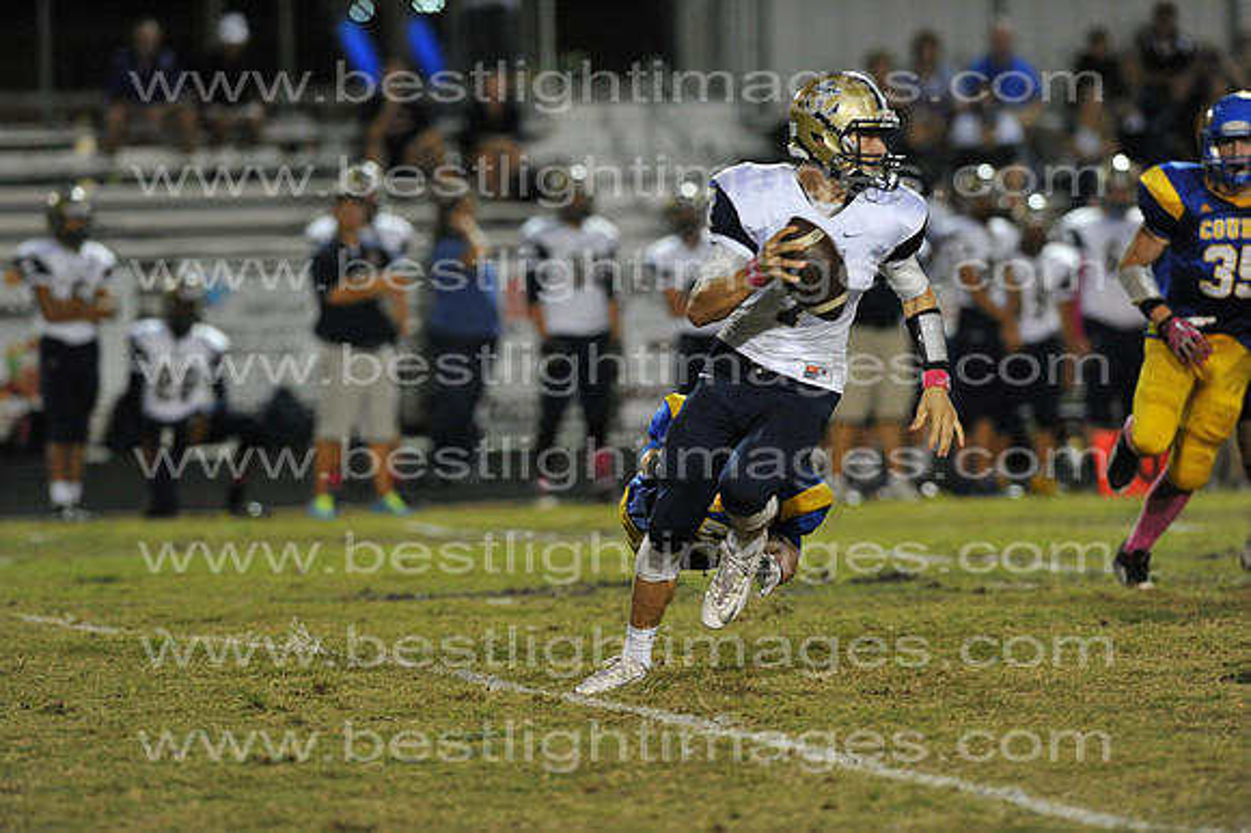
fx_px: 10419
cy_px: 416
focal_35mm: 300
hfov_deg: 6.9
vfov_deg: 4.6
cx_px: 626
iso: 5000
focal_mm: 300
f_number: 4
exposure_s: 1/500
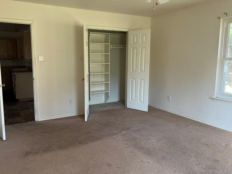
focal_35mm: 29
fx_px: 194
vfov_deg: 48.2
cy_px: 83
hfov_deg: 61.5
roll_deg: +0.8
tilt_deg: -7.9
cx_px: 106
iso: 125
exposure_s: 1/101
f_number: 1.5
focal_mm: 5.7
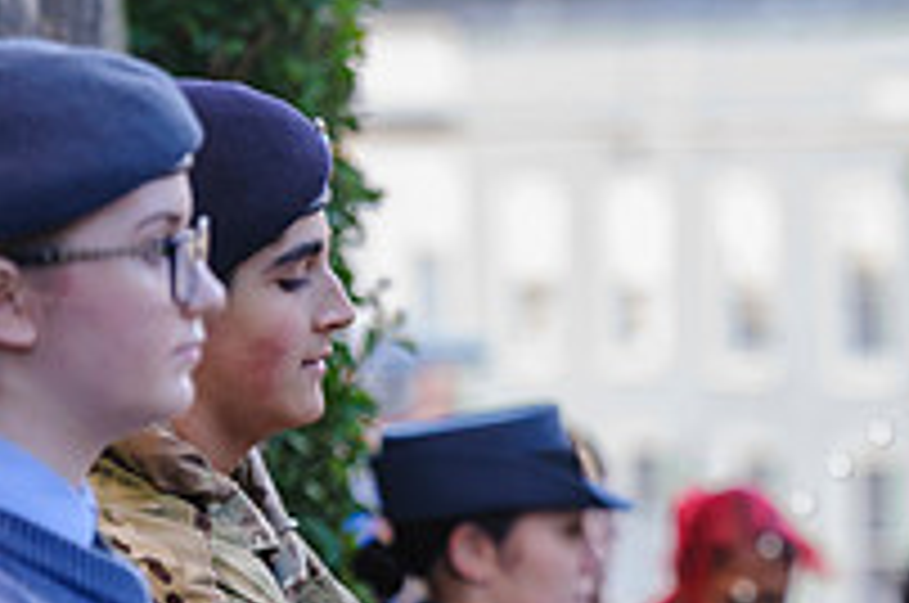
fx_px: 11117
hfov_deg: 4.7
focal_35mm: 441
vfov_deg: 3.1
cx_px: 1300
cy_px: 650
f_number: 4
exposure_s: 1/250
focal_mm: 135
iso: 800
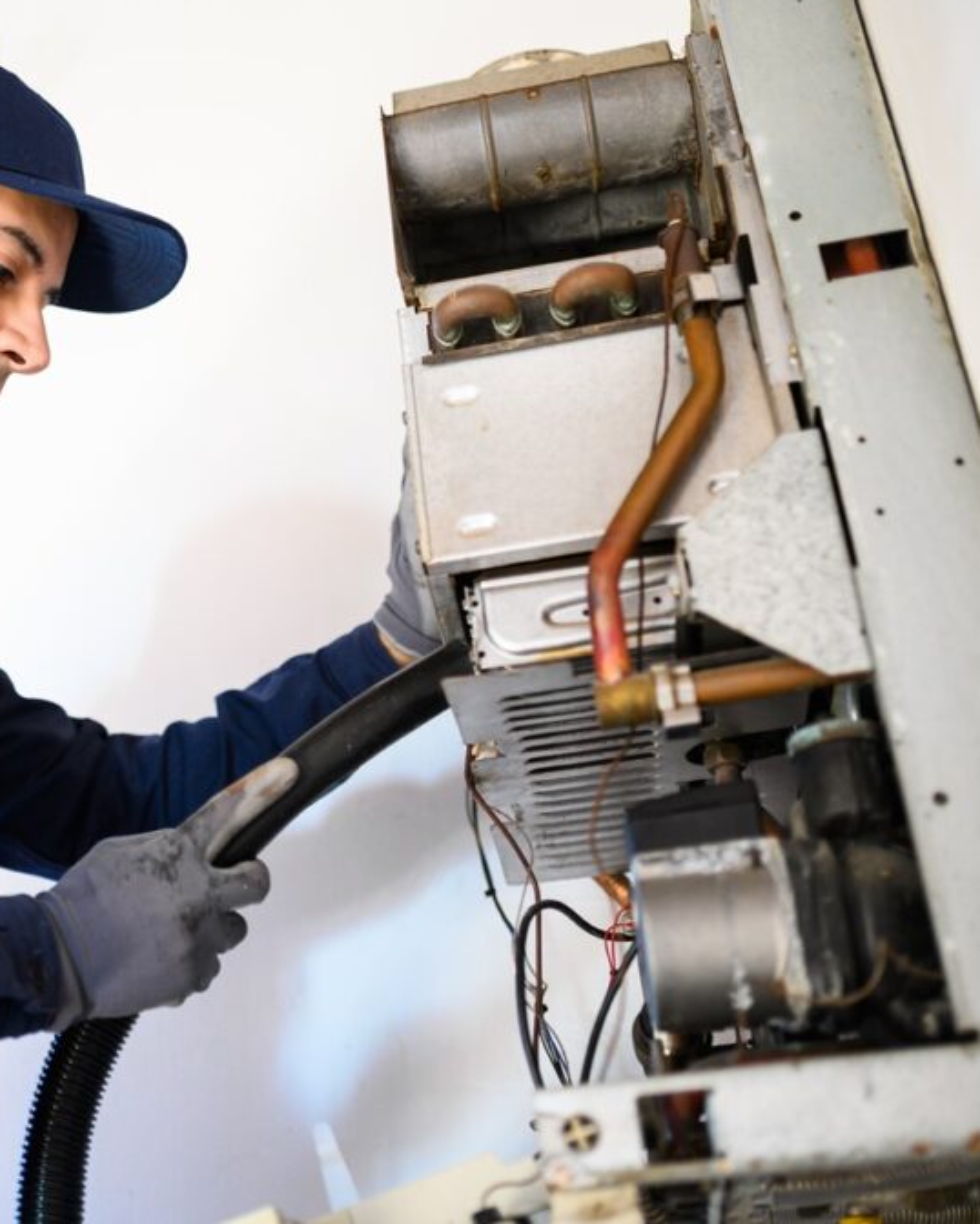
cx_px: 184
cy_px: 606
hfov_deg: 29.5
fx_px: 1812
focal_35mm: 50
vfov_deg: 37.3
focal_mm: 35
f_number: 1.4
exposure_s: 1/80
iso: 400
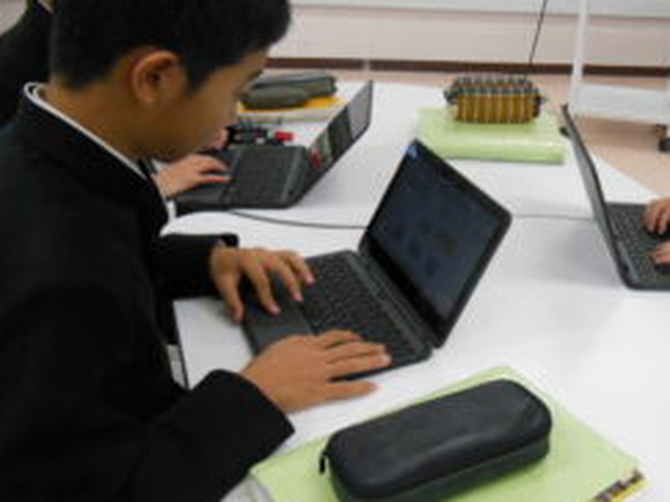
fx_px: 716
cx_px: 469
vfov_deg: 38.6
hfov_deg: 48.9
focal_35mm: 37
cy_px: 232
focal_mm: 4.5
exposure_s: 1/100
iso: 400
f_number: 3.5
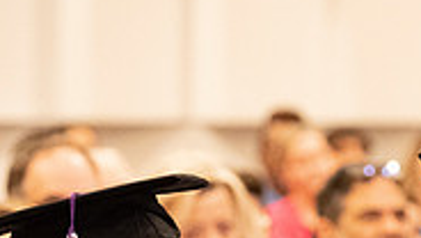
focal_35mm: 461
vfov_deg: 2.6
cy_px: 499
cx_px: 380
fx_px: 5152
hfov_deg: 4.7
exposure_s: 1/80
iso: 8000
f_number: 4
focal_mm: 120
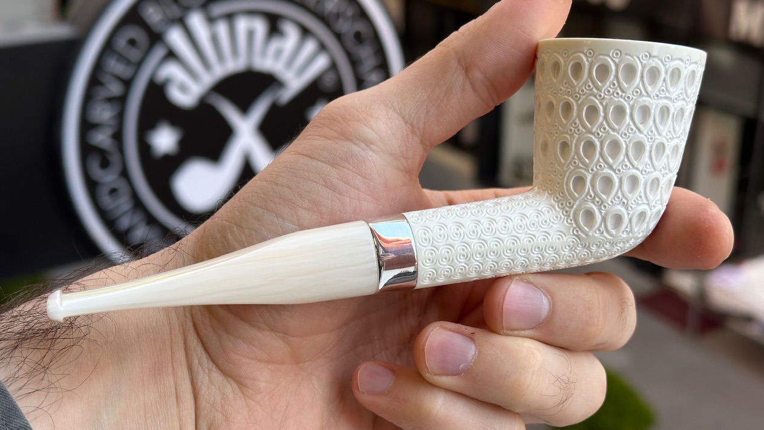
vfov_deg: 22.6
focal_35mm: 53
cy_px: 230
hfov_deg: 39.2
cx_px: 377
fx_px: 1074
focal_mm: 6.86
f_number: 1.78
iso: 64
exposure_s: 1/473
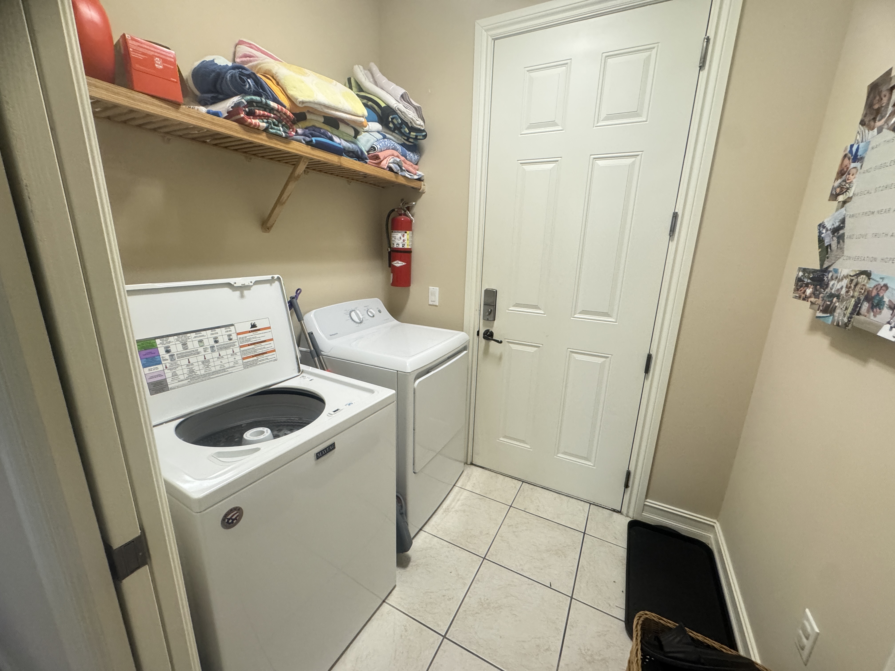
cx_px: 448
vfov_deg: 85.7
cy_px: 336
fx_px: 362
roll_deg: -2.1
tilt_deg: -15.3
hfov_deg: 102.1
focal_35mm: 14
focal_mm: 2.22
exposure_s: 1/60
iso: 320
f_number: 2.2
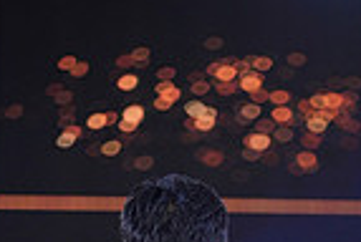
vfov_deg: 2.6
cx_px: 312
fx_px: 5245
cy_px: 625
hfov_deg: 3.9
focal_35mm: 522
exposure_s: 1/500
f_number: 2
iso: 640
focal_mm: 129
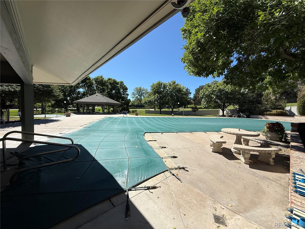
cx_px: 152
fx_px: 123
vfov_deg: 85.7
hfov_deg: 102.1
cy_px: 114
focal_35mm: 14
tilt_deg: -2.3
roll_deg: -1.9
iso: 50
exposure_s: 1/2237
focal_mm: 2.22
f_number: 2.2
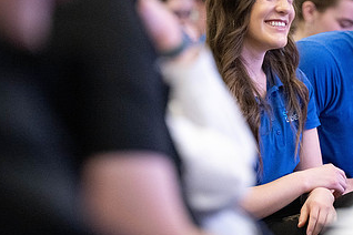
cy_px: 93
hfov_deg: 5.6
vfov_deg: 3.8
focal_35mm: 365
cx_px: 274
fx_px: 3579
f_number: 2.8
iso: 8000
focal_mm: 200
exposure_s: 1/500
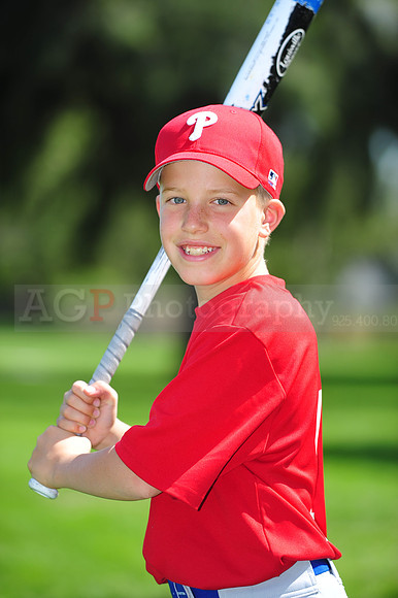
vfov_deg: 10.3
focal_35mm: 200
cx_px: 199
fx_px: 3320
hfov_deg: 6.9
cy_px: 299
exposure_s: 1/800
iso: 200
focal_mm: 200
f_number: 4.5
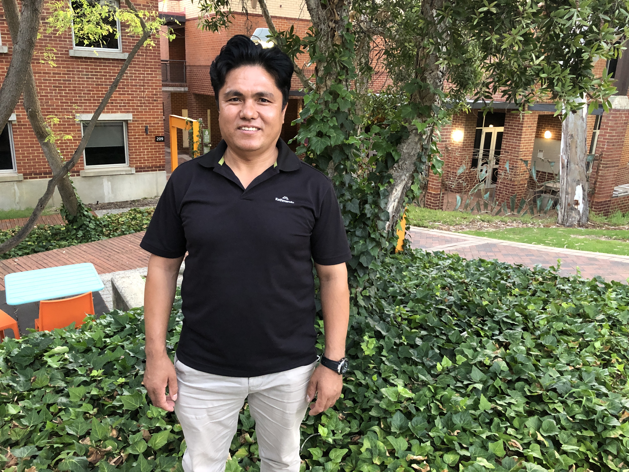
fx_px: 509
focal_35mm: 28
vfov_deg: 49.7
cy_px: 236
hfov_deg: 63.4
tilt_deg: -17.6
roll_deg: -1.9
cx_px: 314
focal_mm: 4
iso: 100
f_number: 1.8
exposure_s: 1/14
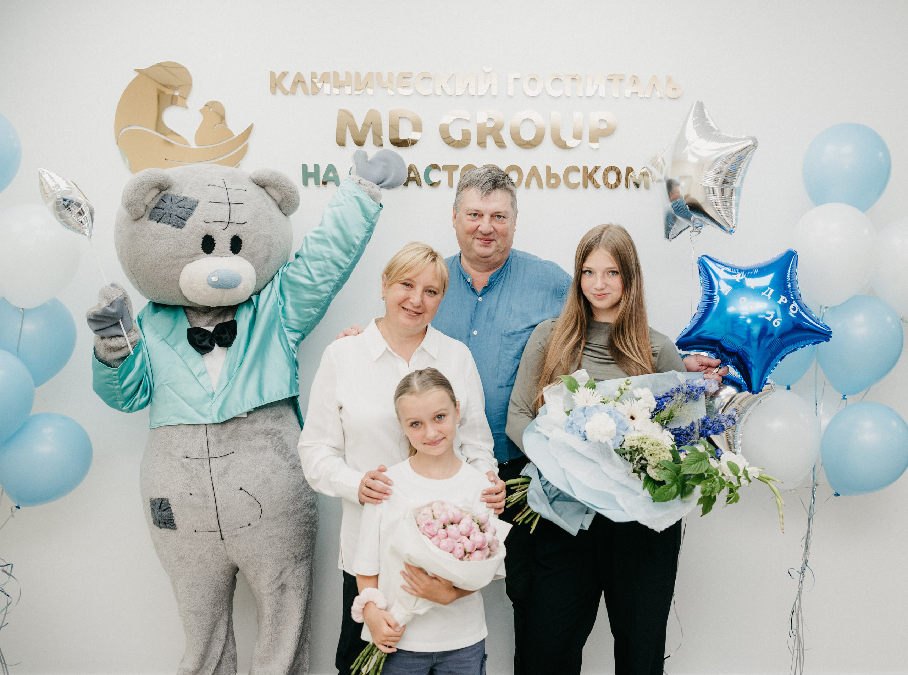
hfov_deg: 50.6
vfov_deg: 39.0
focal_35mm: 36
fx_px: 954
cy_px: 357
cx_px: 547
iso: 320
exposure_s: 1/160
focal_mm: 30
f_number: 4
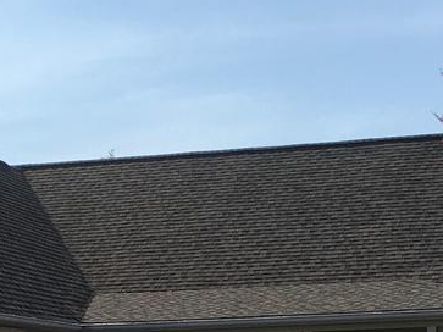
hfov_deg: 17.1
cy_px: 508
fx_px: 1471
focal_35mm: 115
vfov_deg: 12.2
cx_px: 179
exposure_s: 1/2481
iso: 25
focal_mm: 4.15
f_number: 2.2
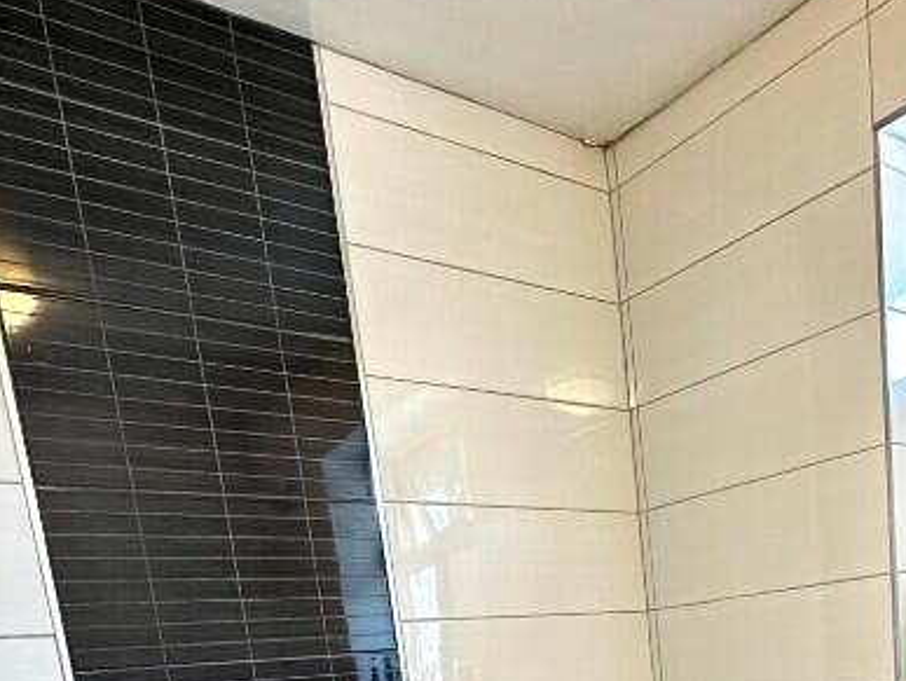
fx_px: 969
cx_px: 670
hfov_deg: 48.3
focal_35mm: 37
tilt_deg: -12.4
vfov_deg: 31.0
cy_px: 864
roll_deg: +5.9
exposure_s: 1/75
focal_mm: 2.22
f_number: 2.2
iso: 320
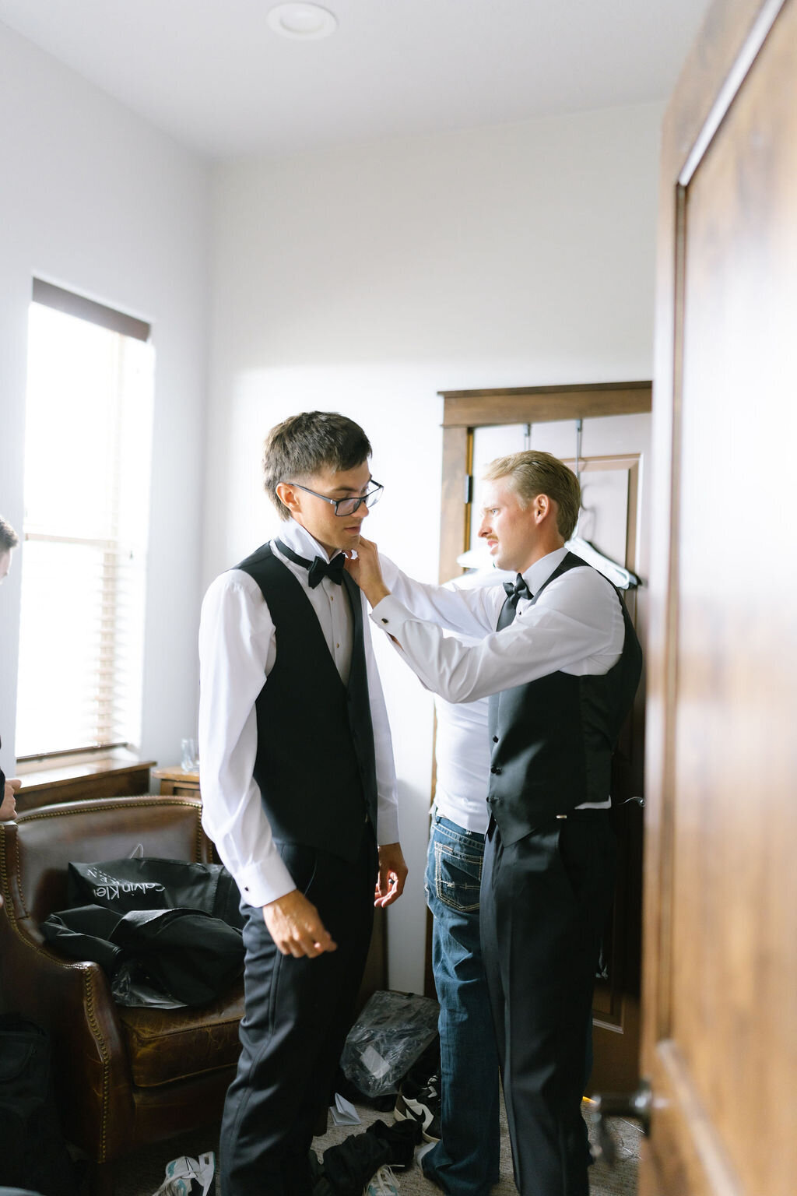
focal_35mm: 35
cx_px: 398
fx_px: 1162
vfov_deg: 54.4
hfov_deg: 37.9
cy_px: 598
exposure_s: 1/160
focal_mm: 35
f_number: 1.4
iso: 640
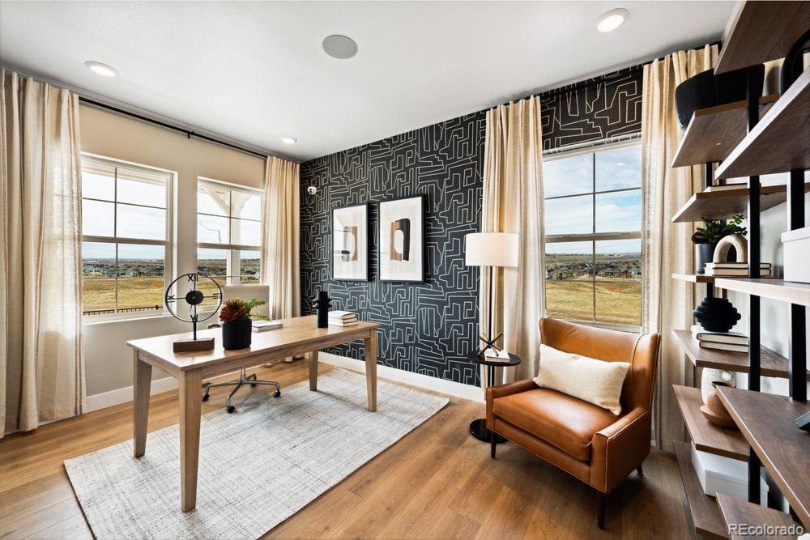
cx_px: 405
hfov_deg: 104.2
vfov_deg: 81.2
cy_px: 270
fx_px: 315
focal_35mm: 14
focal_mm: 14
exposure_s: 1/80
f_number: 10
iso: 500
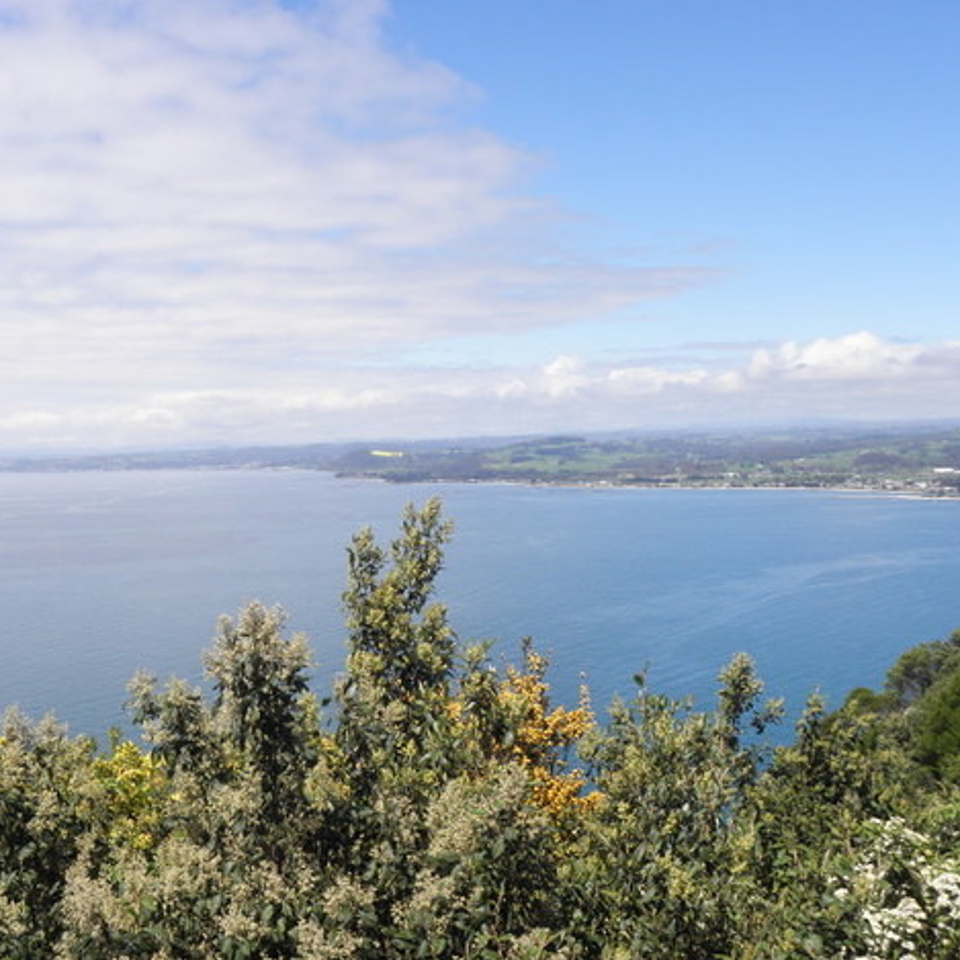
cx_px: 364
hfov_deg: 40.7
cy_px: 473
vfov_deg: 40.9
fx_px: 1286
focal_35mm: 41
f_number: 6.3
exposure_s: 1/400
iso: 100
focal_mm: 6.07
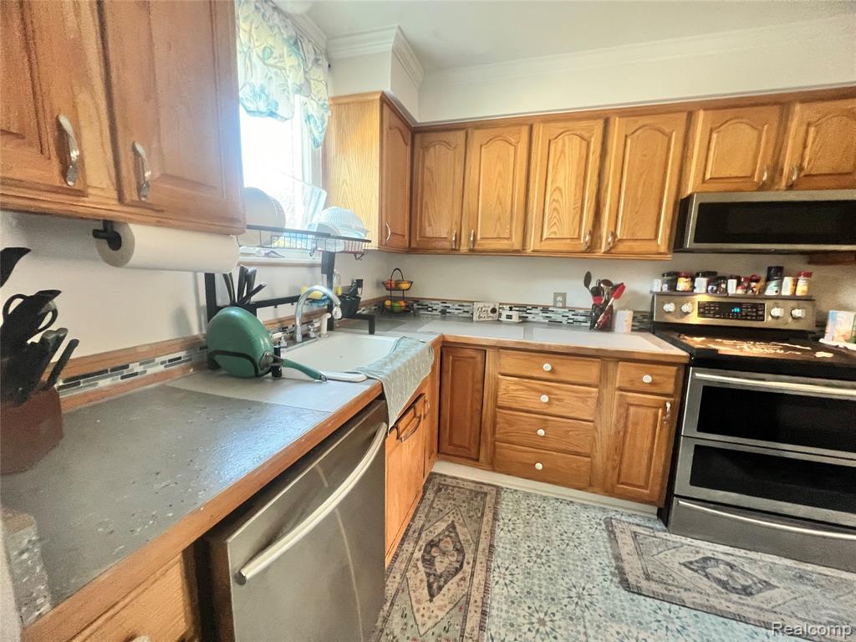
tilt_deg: -8.6
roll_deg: -1.8
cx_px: 428
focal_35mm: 13
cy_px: 321
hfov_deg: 106.2
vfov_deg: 89.9
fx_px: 321
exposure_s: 1/60
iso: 400
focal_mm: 1.57
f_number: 1.8
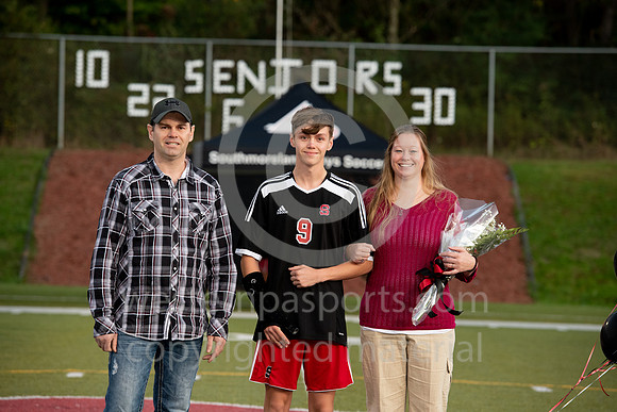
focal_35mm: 165
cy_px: 206
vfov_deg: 8.3
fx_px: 2828
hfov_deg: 12.4
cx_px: 308
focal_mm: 165
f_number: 5.6
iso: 1000
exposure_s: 1/250
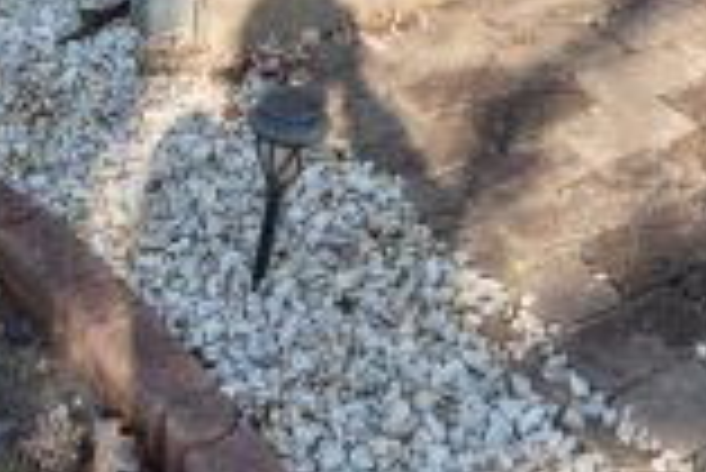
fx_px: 1688
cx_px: 609
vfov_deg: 12.7
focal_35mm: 86
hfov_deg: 23.1
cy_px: -629
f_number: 8
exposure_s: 1/50
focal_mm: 18
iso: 50
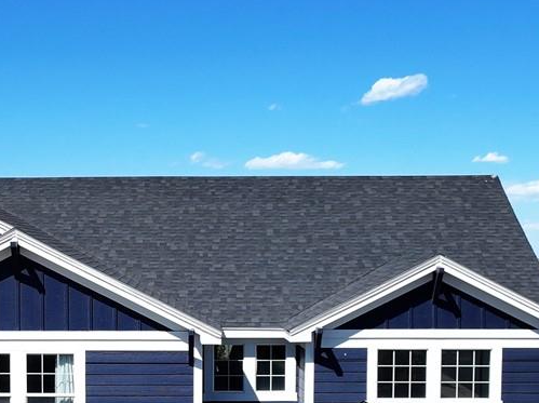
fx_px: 1198
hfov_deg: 25.0
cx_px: 116
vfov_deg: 18.7
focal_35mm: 77
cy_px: 377
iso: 100
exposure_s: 1/2000
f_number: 2.8
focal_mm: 12.29
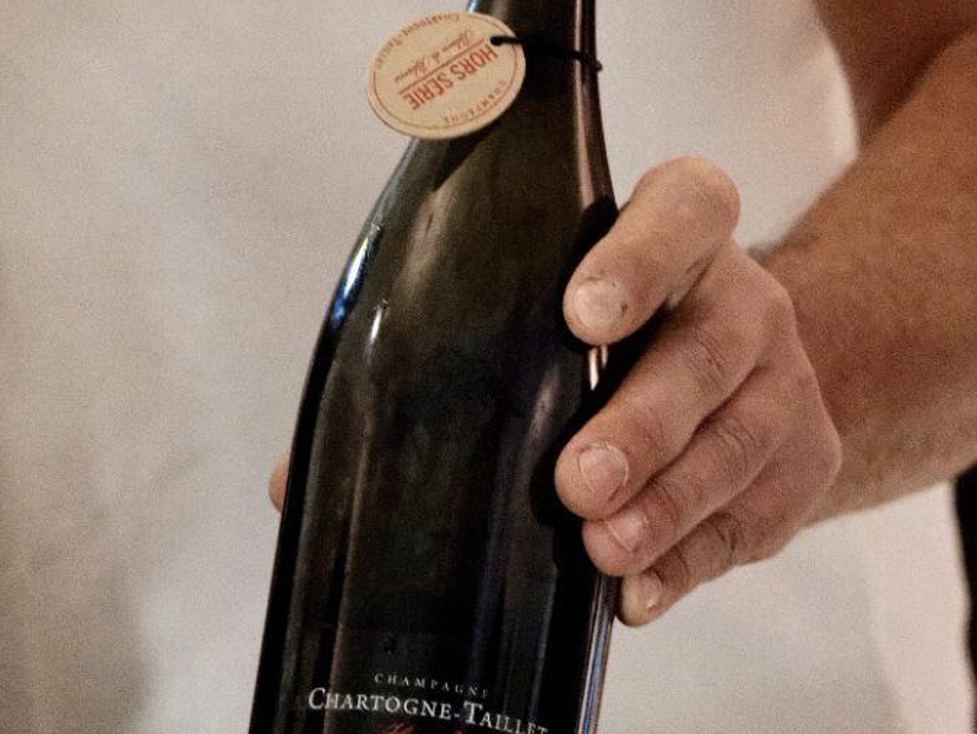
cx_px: 490
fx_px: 3417
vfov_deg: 12.3
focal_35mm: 121
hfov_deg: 16.3
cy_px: 439
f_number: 3.5
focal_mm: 55
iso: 12800
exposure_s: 1/30
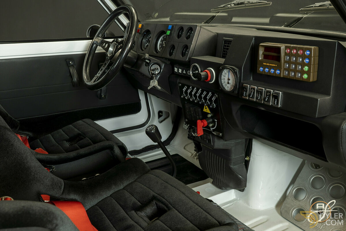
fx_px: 327
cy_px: 116
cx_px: 173
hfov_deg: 55.8
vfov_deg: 38.9
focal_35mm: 34
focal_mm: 34
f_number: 10
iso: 250
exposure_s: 1.3
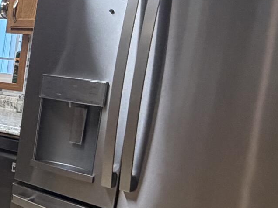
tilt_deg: -9.0
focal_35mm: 66
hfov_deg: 17.6
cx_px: -310
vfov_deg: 22.3
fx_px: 530
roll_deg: -0.7
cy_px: 101
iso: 320
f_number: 2.2
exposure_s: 1/60
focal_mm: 2.22
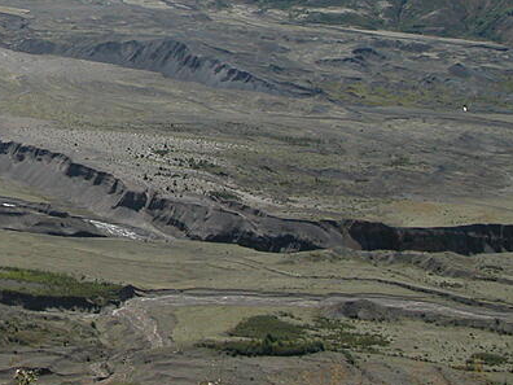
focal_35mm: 88
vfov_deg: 16.6
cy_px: 51
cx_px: -136
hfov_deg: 20.5
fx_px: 1304
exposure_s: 1/204
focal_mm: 8.9
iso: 100
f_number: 8
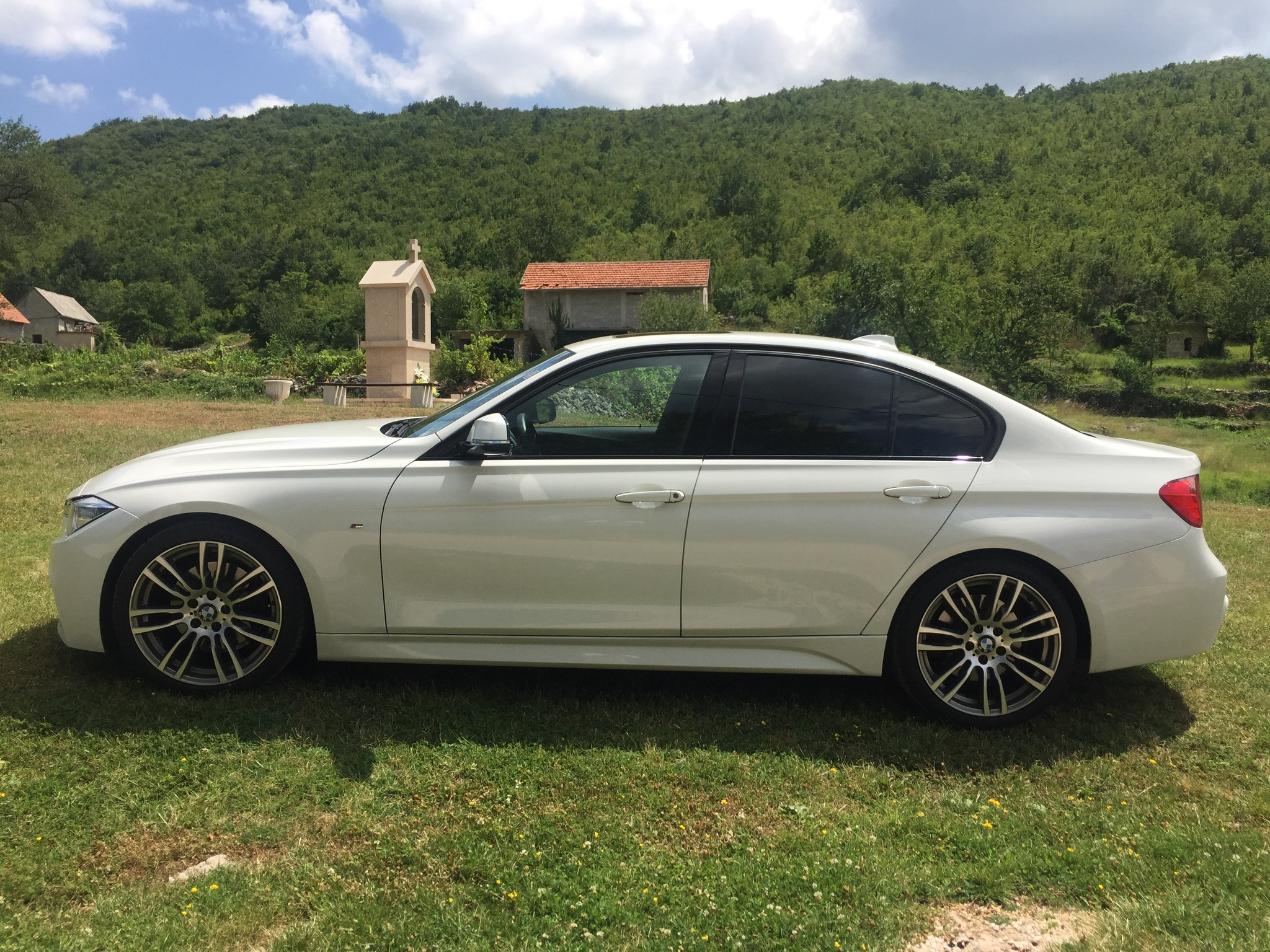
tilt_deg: -2.2
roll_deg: +1.5
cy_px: 476
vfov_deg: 48.2
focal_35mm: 29
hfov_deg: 61.7
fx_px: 1064
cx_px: 635
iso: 32
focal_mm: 4.15
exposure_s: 1/2326
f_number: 2.2
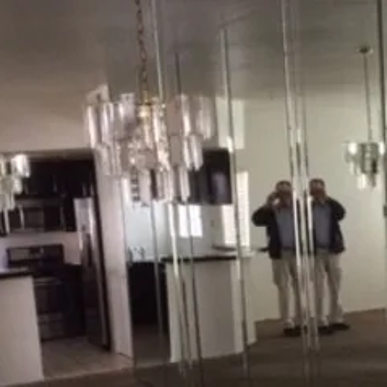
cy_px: 376
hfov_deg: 21.4
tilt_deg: -13.2
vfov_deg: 21.0
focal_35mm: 80
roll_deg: +4.1
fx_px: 1012
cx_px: 312
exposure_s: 1/30
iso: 200
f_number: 2.2
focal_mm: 4.15
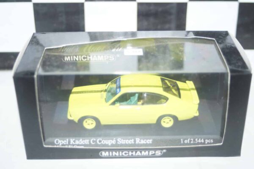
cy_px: 84
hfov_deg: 37.9
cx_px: 127
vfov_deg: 25.8
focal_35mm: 52
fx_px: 370
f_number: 4
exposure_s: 1/125
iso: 500
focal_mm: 35
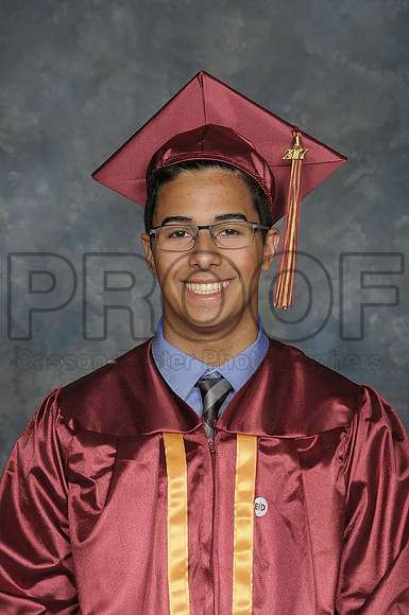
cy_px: 308
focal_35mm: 129
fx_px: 2205
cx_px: 204
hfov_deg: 10.6
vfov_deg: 15.9
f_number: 9
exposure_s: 1/200
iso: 250
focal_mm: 86
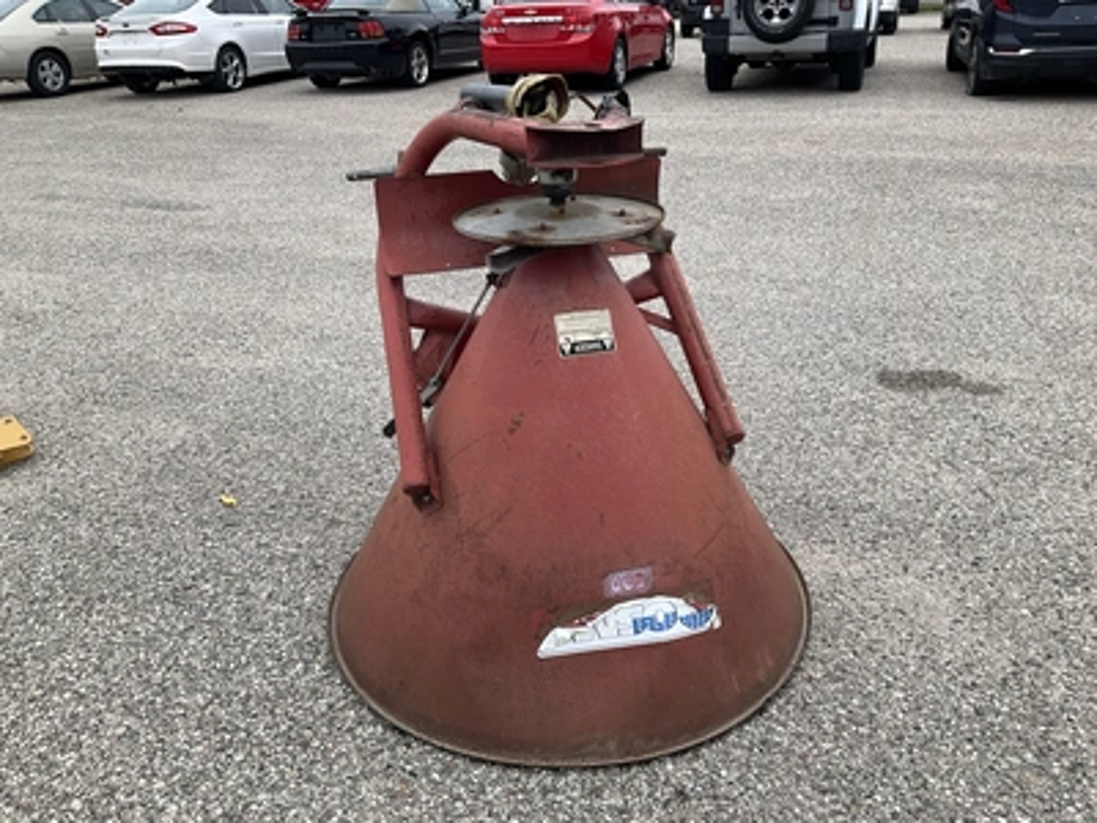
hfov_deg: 61.7
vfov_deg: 48.2
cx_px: 548
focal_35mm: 29
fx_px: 919
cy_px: 412
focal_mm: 3
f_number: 1.8
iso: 25
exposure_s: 1/346
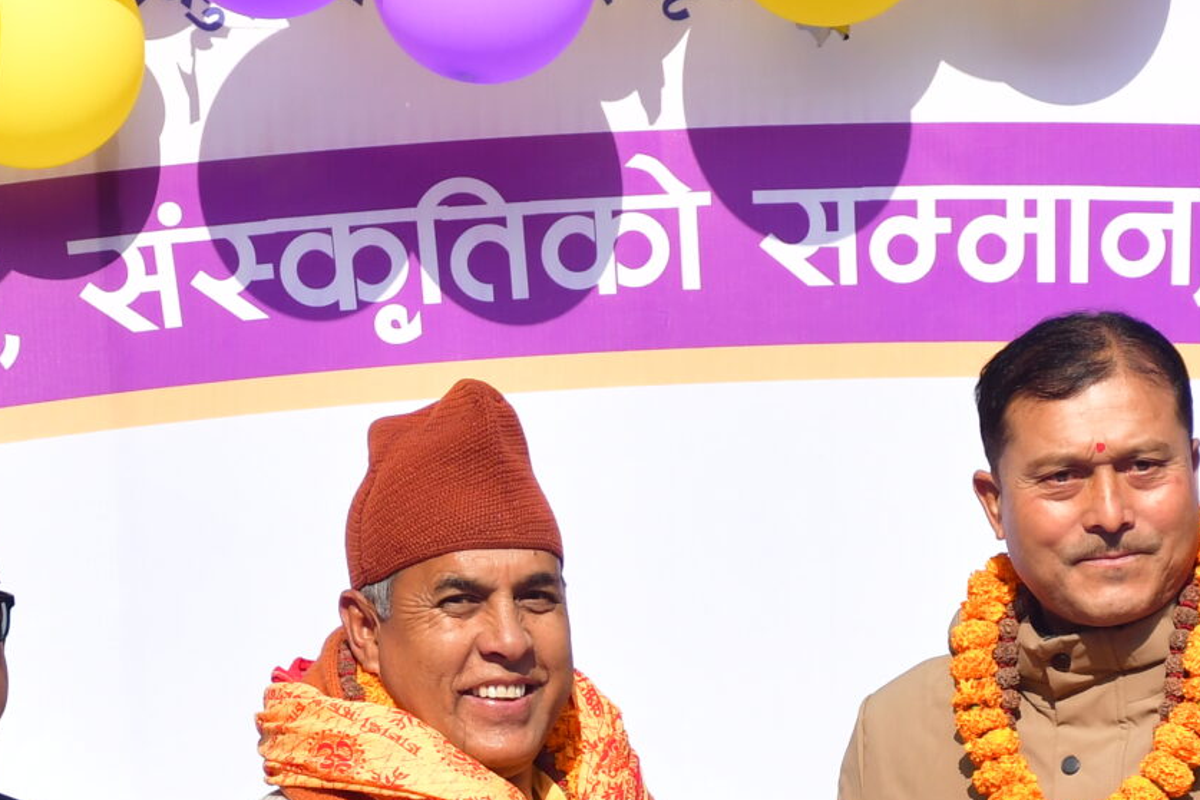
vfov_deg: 3.7
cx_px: 738
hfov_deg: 5.6
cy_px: 1162
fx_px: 12232
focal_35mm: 367
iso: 320
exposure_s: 1/1000
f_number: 5.6
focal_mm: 80
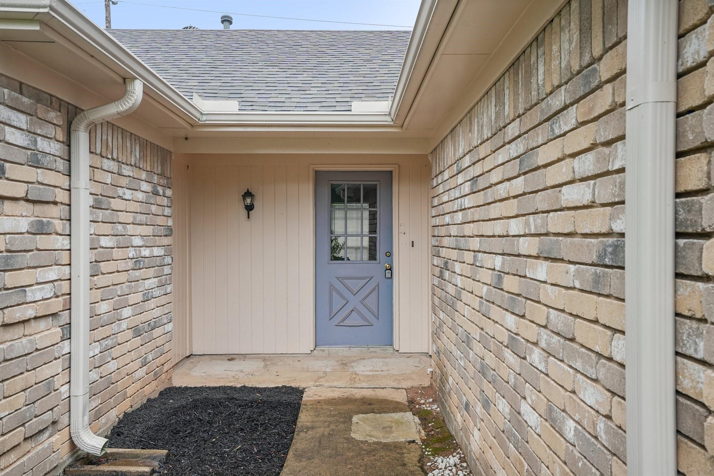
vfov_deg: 43.6
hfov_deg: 61.9
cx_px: 357
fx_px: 595
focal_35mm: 30
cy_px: 238
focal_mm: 30
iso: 400
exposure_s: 1/250
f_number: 8
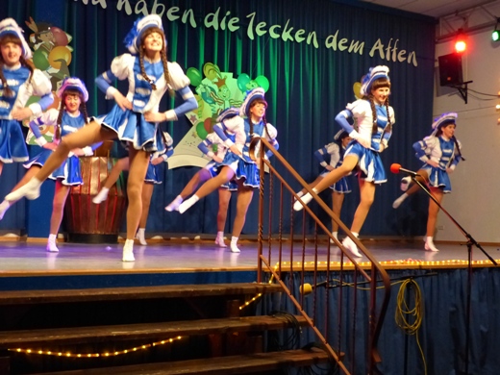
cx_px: 250
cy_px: 188
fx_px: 708
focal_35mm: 49
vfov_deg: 29.7
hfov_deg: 38.9
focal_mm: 8.7
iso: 800
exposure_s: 1/60
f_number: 2.8
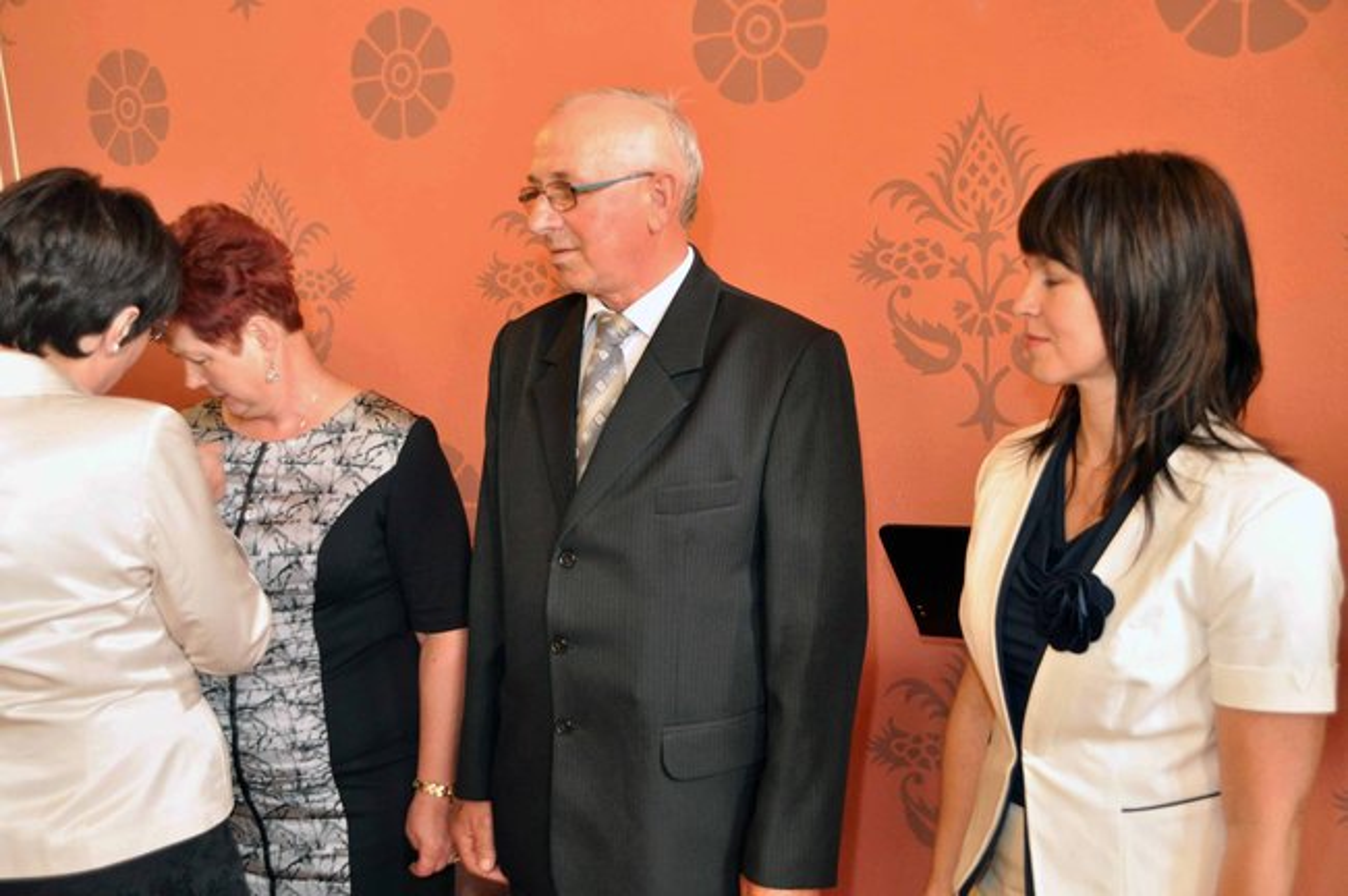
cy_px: 448
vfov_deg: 39.9
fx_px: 1234
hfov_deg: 57.3
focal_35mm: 33
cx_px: 674
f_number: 4
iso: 800
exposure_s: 1/30
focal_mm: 22
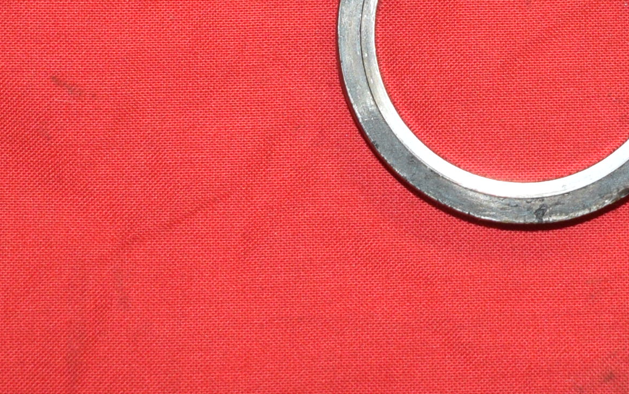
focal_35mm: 171
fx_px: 2931
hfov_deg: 12.2
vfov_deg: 7.4
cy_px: -362
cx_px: 502
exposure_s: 1/125
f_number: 5.6
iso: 800
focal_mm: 29
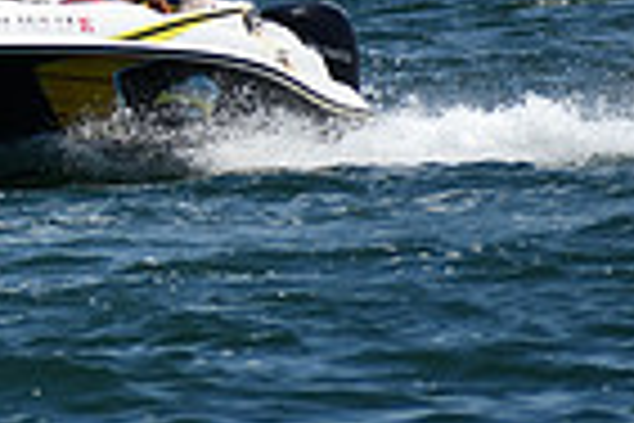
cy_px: 7
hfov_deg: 1.5
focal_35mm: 1353
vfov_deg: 1.0
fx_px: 23826
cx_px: -535
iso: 200
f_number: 7.1
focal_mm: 220
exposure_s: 1/1600
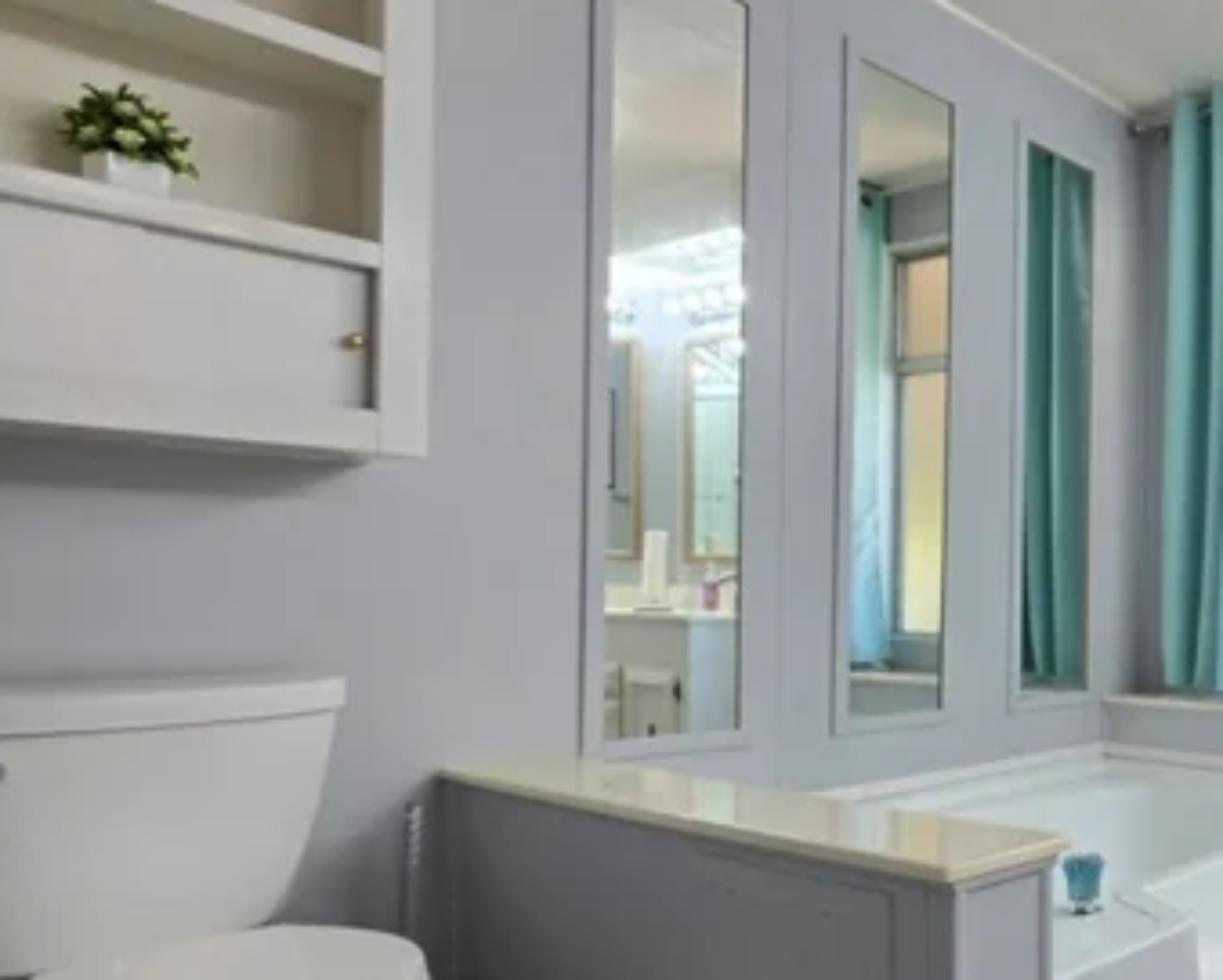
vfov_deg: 51.2
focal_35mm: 28
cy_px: 589
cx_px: 1319
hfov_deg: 47.0
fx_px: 1014
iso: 40
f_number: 1.9
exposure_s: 1/120
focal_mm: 2.2
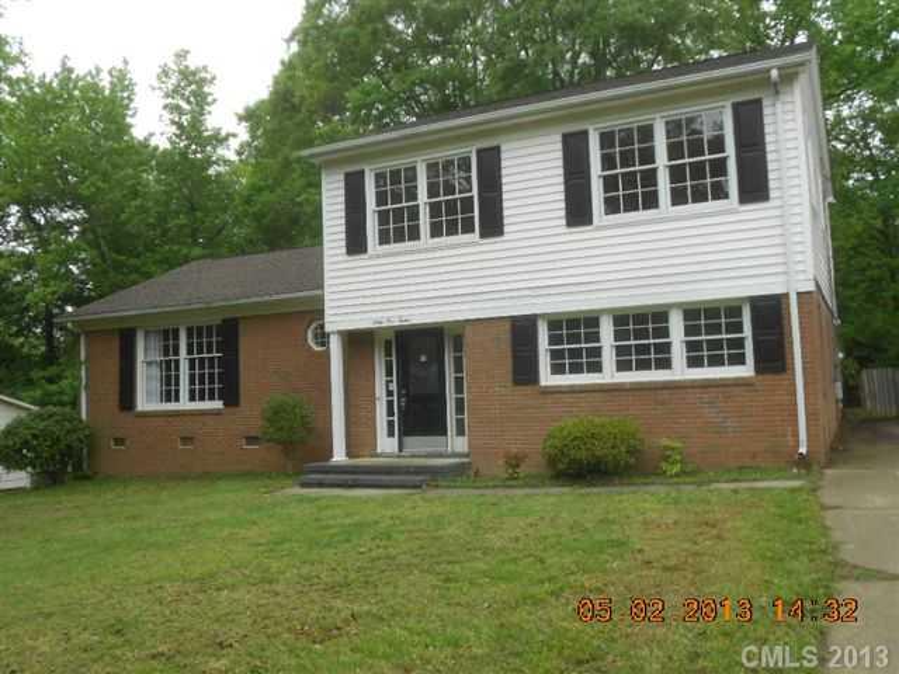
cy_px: 337
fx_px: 831
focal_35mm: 32
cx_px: 450
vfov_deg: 44.2
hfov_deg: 56.8
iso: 80
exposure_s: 1/200
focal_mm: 5.8
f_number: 3.6
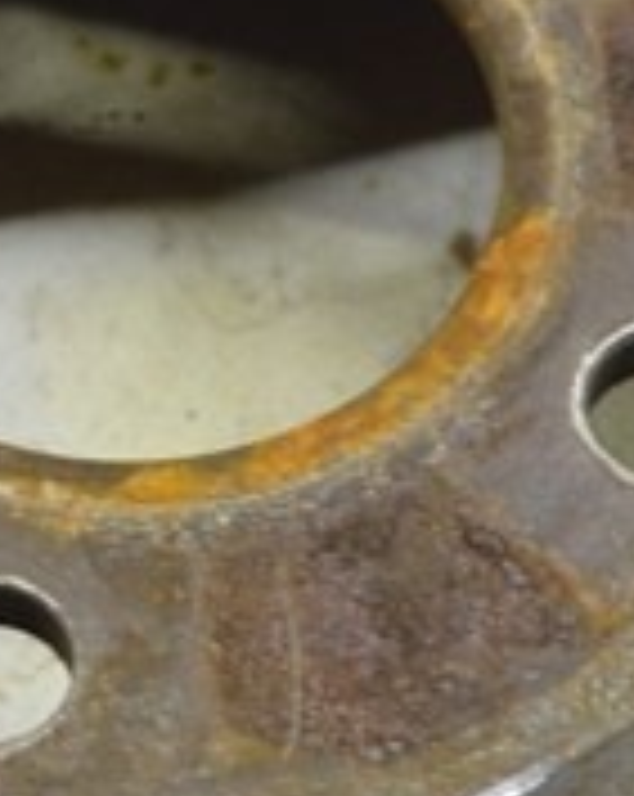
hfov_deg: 7.6
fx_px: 4791
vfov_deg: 9.5
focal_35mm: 204
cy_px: 479
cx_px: 216
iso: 400
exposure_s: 1/20
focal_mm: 25
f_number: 5.6
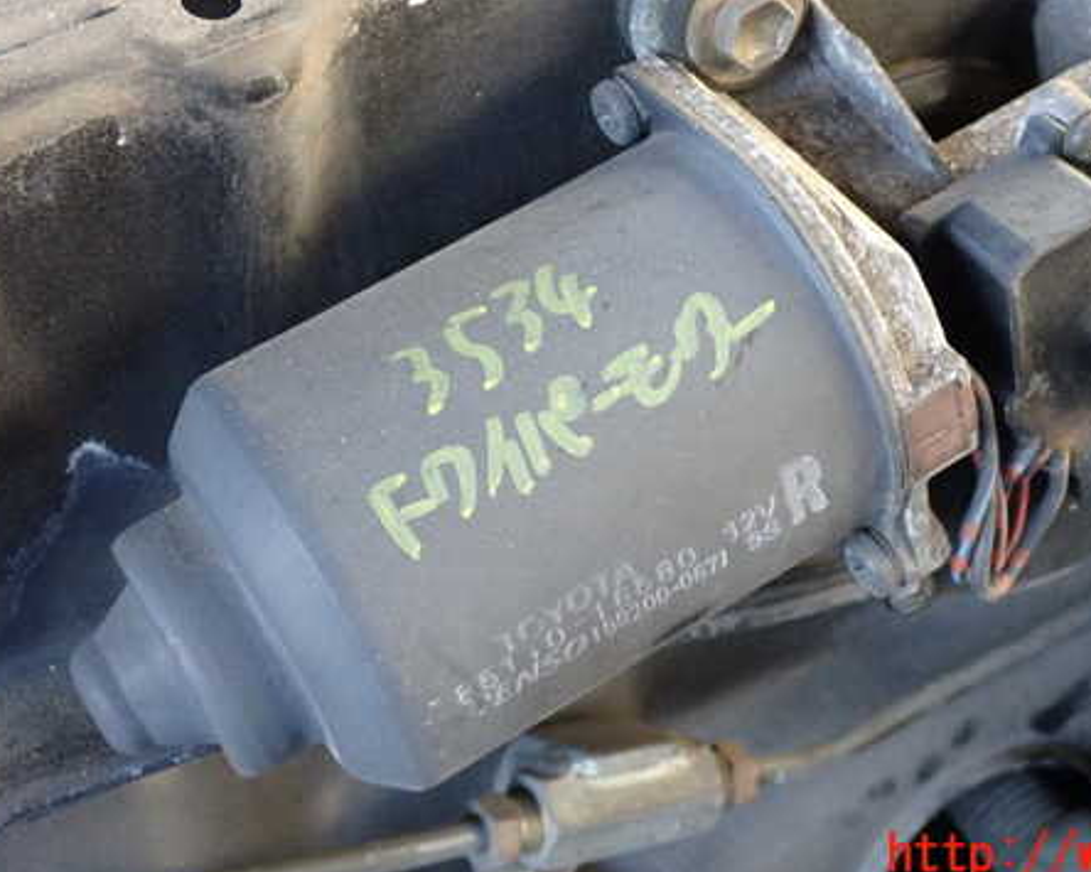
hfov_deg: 28.6
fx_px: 2131
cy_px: 334
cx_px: 705
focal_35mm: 66
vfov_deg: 23.1
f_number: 3.2
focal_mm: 9.01
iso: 800
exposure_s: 1/125
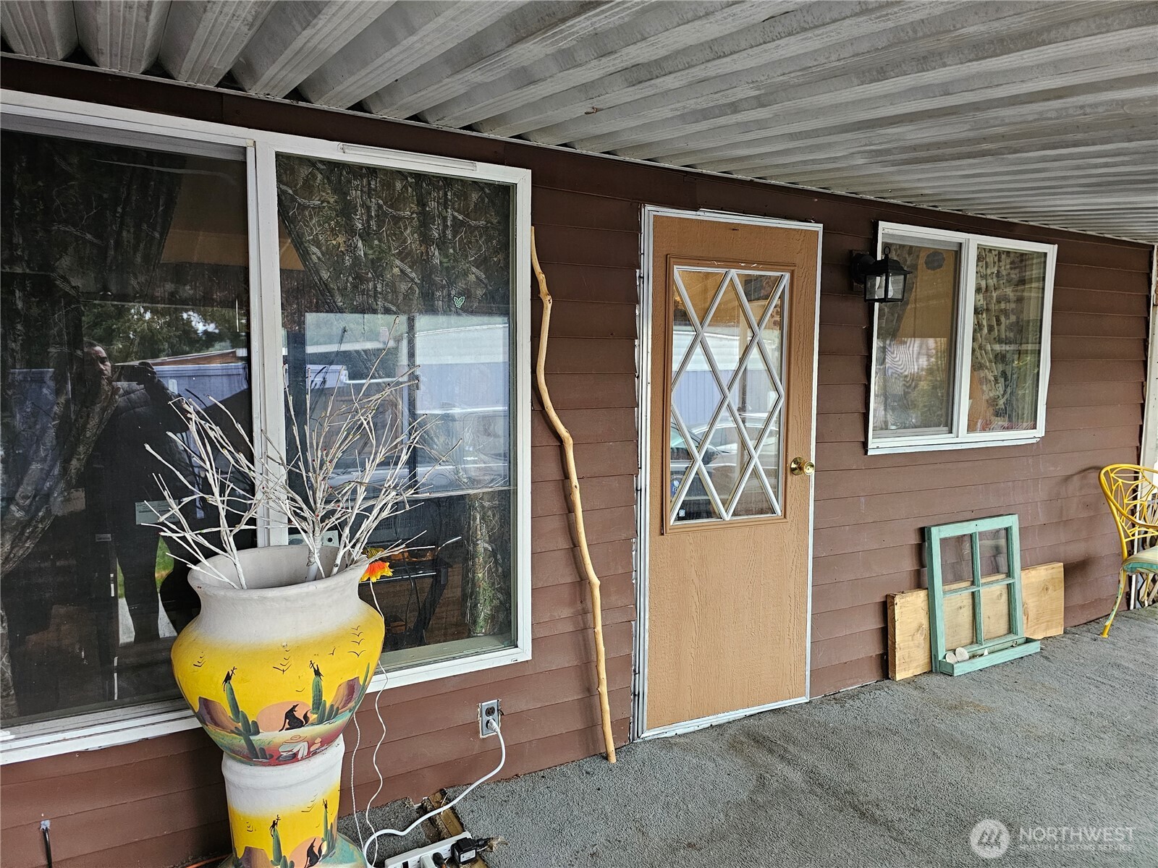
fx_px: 769
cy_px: 434
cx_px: 579
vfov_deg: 58.9
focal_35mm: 23
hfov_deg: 73.9
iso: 800
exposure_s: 1/240
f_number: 1.7
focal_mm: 6.3
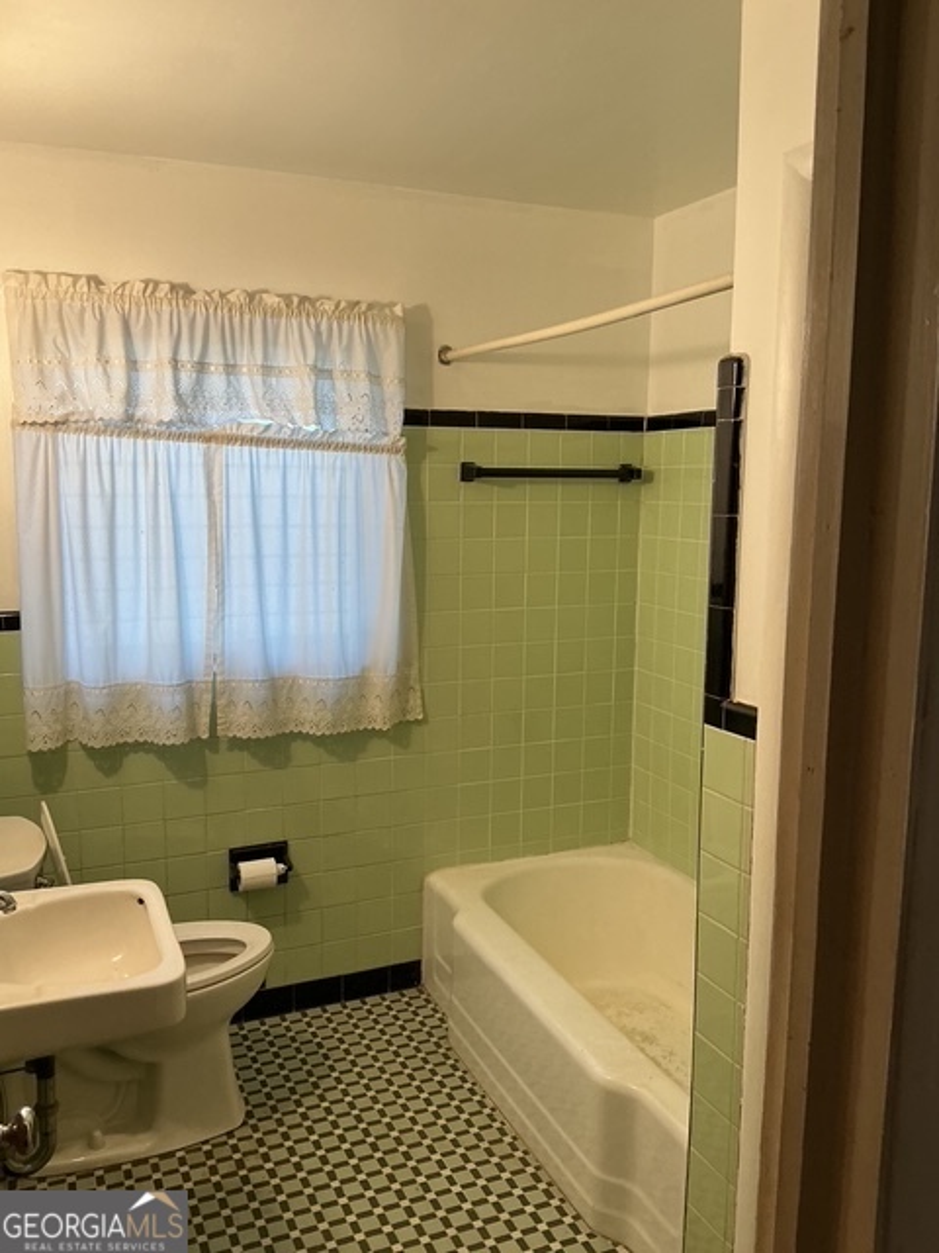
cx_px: 470
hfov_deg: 48.2
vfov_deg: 61.7
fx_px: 1049
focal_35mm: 29
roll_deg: +0.8
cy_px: 626
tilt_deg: -8.9
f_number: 1.8
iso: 100
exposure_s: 1/60
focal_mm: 3
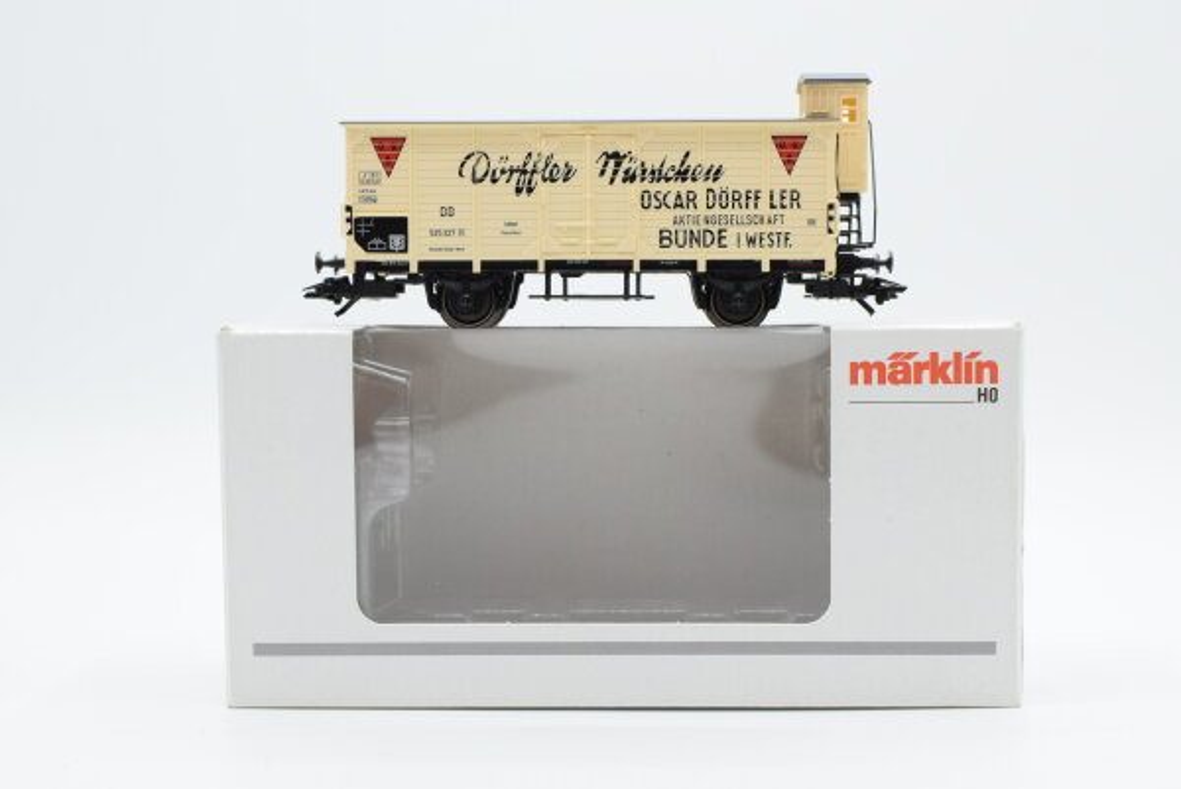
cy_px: 394
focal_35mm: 52
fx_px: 1723
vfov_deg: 25.8
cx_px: 590
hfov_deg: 37.8
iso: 320
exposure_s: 1/160
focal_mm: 35
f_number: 8
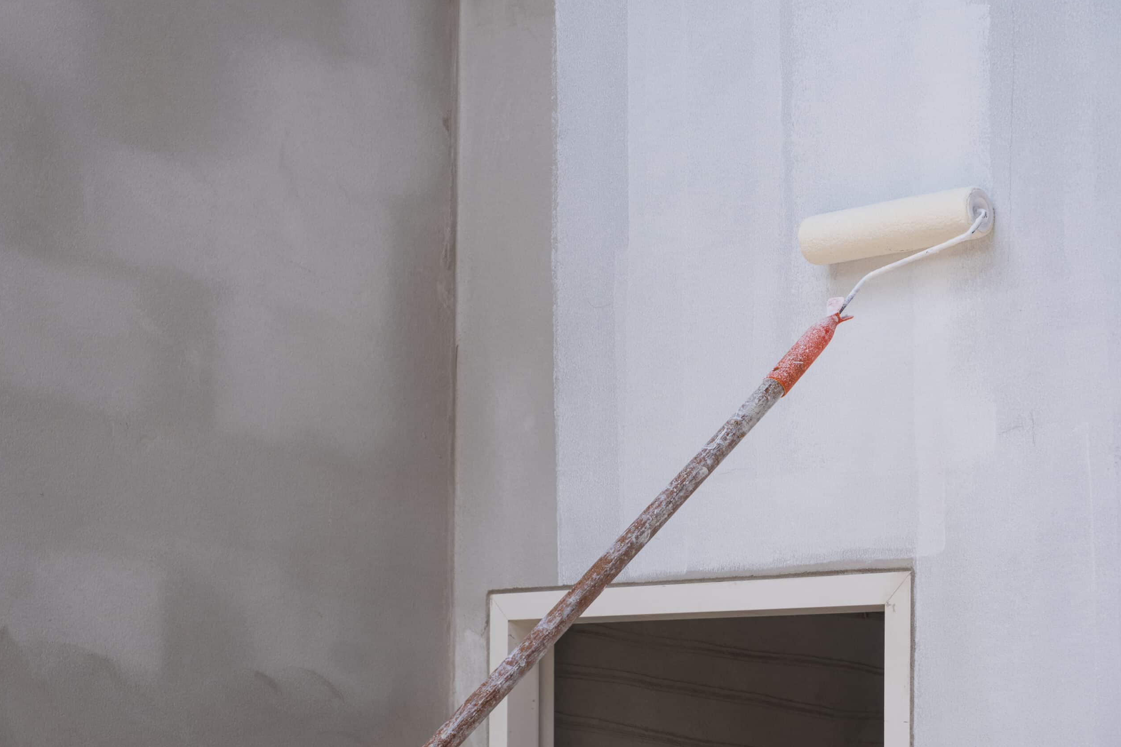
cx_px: 559
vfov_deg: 19.7
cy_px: 375
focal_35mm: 69
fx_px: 2148
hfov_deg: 29.2
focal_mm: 45
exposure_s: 1/250
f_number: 5.6
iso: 200
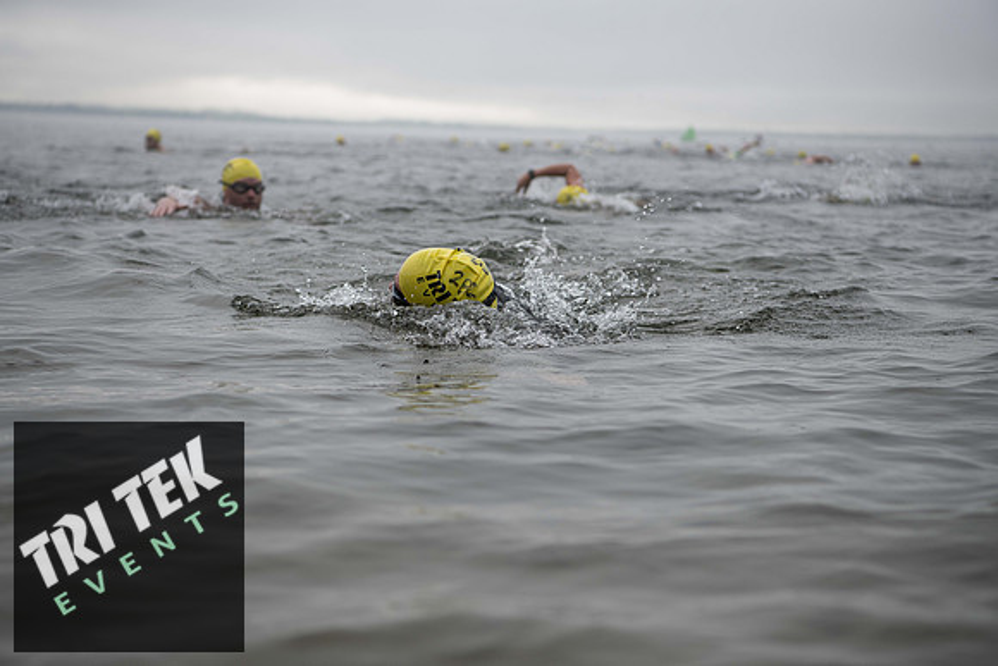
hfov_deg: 28.8
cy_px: 333
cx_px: 499
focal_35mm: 70
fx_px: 1941
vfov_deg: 19.5
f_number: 4
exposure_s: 1/640
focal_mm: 70
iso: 500
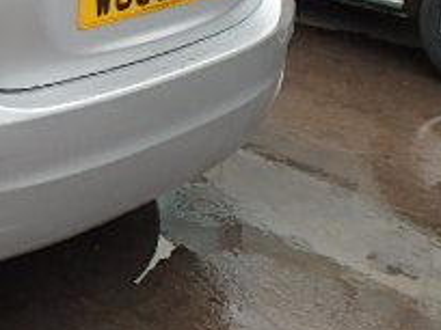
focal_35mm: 66
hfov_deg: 26.5
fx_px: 841
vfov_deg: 21.9
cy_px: 47
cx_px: -71
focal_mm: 3.7
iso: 125
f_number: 3.5
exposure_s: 1/100
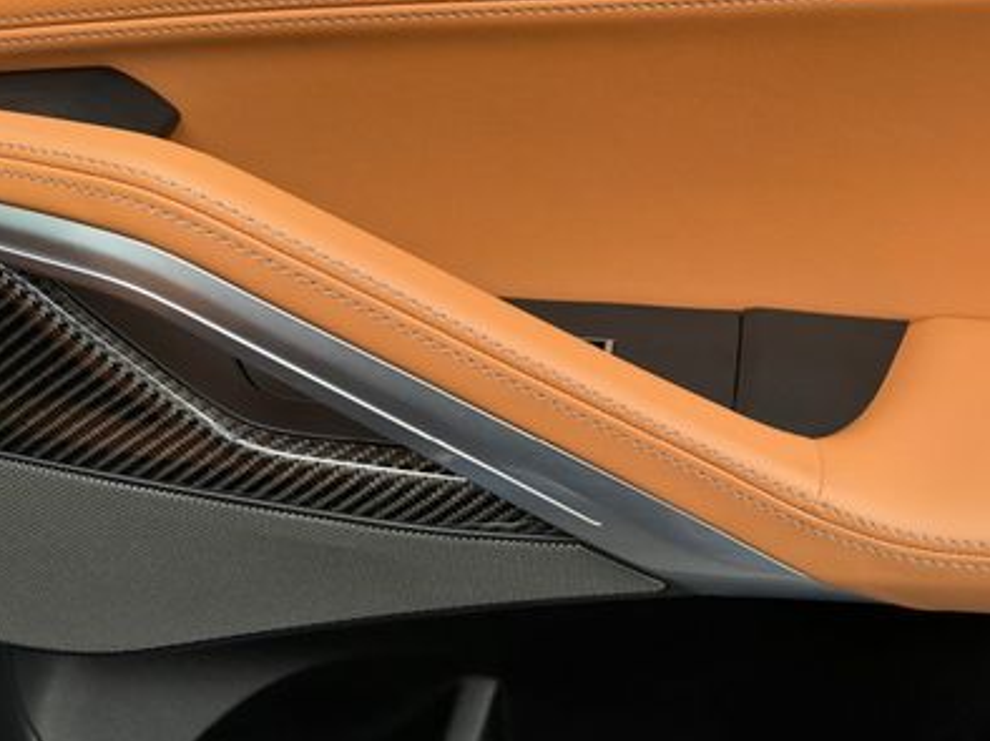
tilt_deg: -29.1
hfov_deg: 47.0
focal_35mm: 39
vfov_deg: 35.9
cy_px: 178
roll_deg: -2.6
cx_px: 673
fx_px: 1115
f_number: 1.8
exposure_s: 1/254
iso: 80
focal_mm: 6.93
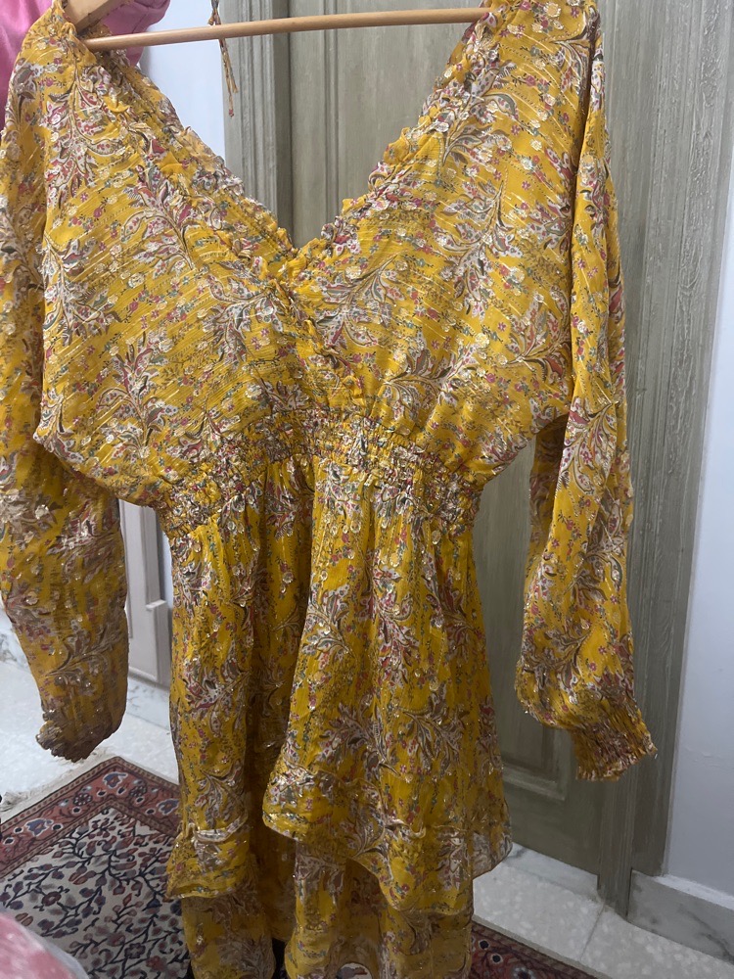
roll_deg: +0.4
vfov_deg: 67.3
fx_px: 735
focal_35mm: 26
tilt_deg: -12.5
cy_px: 490
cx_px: 367
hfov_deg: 53.1
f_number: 1.5
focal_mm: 5.7
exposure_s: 1/33
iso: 500
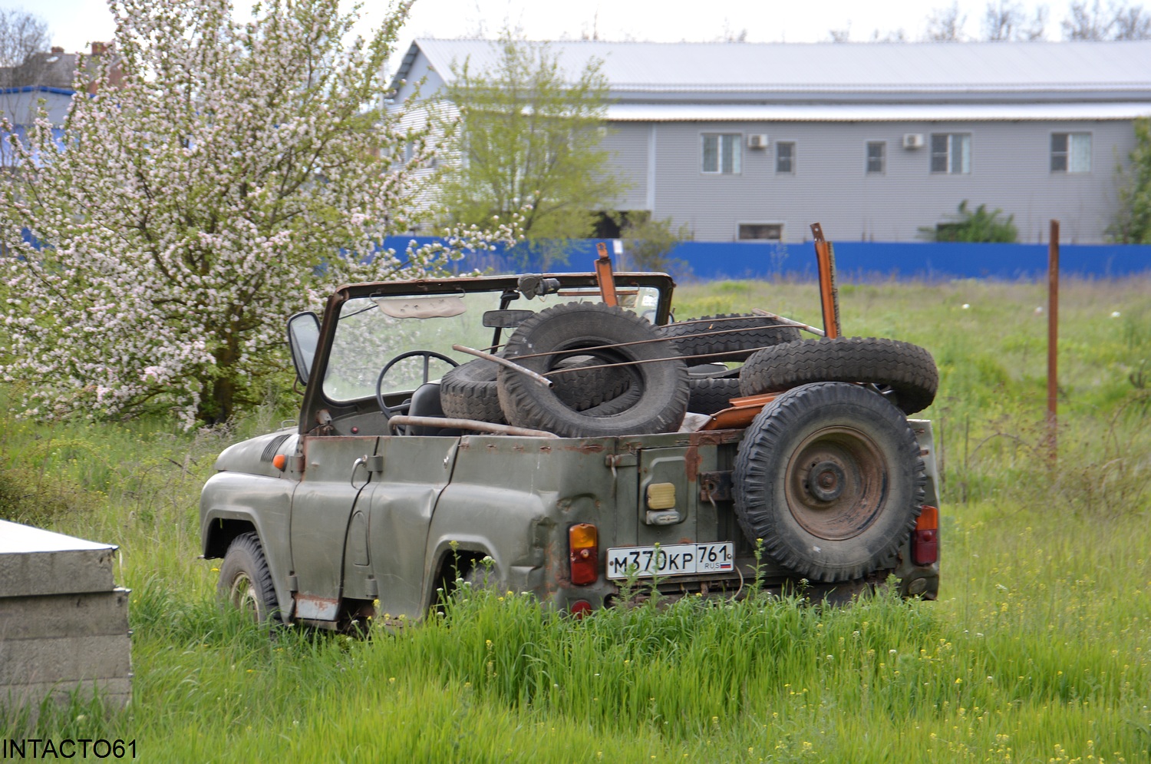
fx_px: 5027
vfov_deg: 8.7
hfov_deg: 13.1
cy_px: 382
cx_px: 576
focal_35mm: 158
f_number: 6.3
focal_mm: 105
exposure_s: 1/160
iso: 200
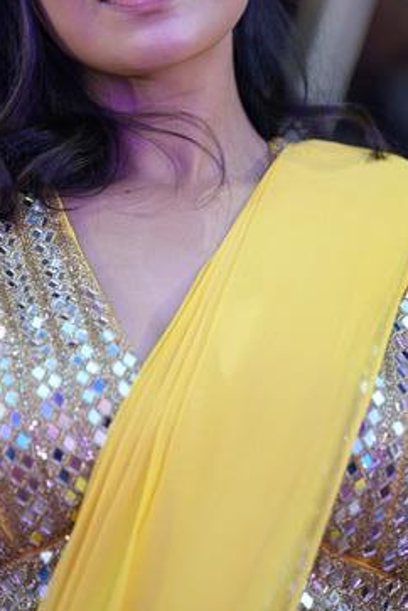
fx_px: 4607
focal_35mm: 271
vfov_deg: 7.6
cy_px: 109
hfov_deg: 5.1
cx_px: 115
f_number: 3.2
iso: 400
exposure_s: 1/30
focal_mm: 164
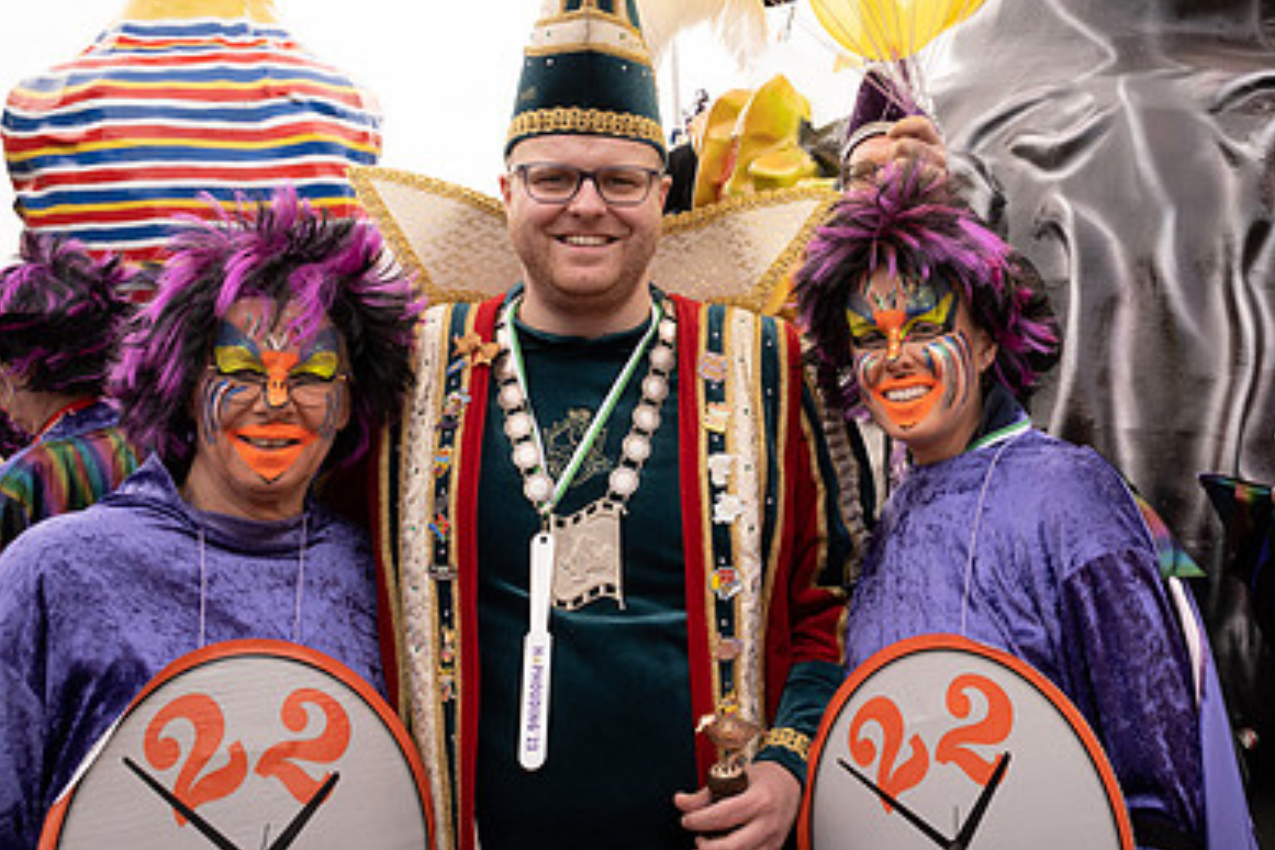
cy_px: 236
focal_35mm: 45
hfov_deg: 42.7
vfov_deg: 29.5
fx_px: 1594
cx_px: 899
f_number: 7.1
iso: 400
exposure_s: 1/640
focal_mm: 20
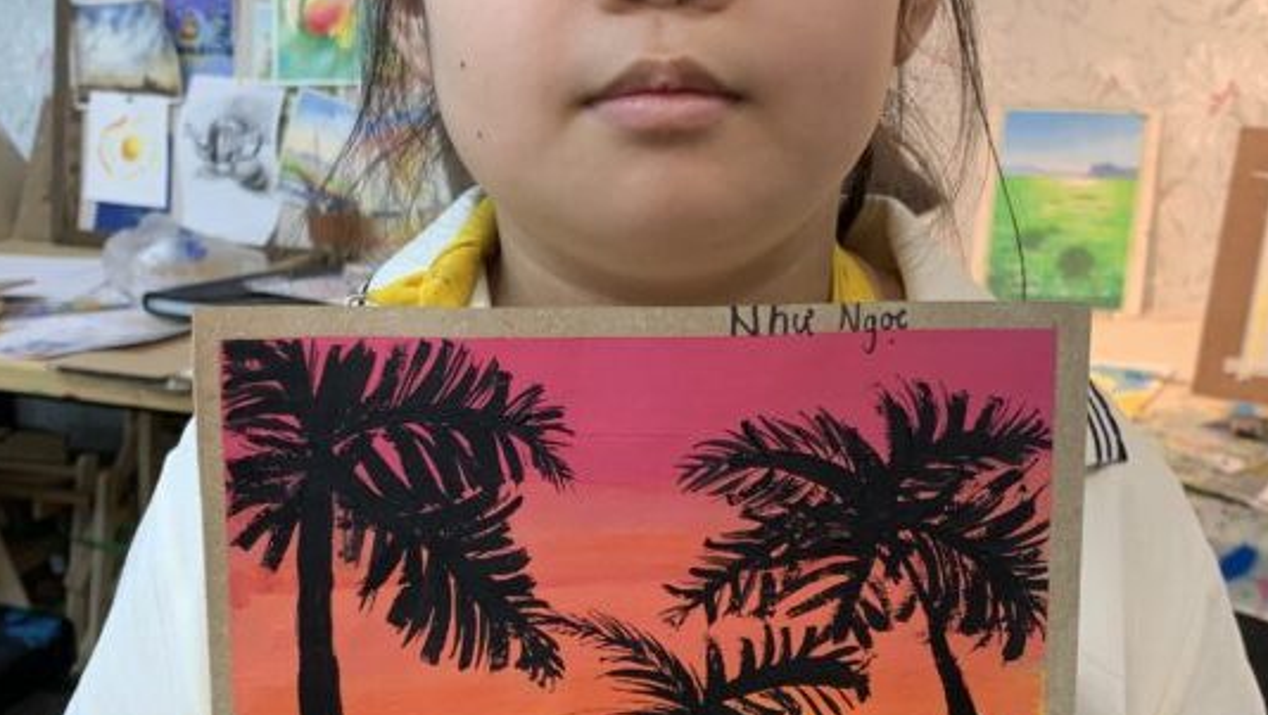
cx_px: 648
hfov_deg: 39.1
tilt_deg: -12.3
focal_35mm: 53
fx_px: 1783
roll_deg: +0.3
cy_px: 418
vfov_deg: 22.6
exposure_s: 1/100
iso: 64
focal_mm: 4.25
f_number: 1.8
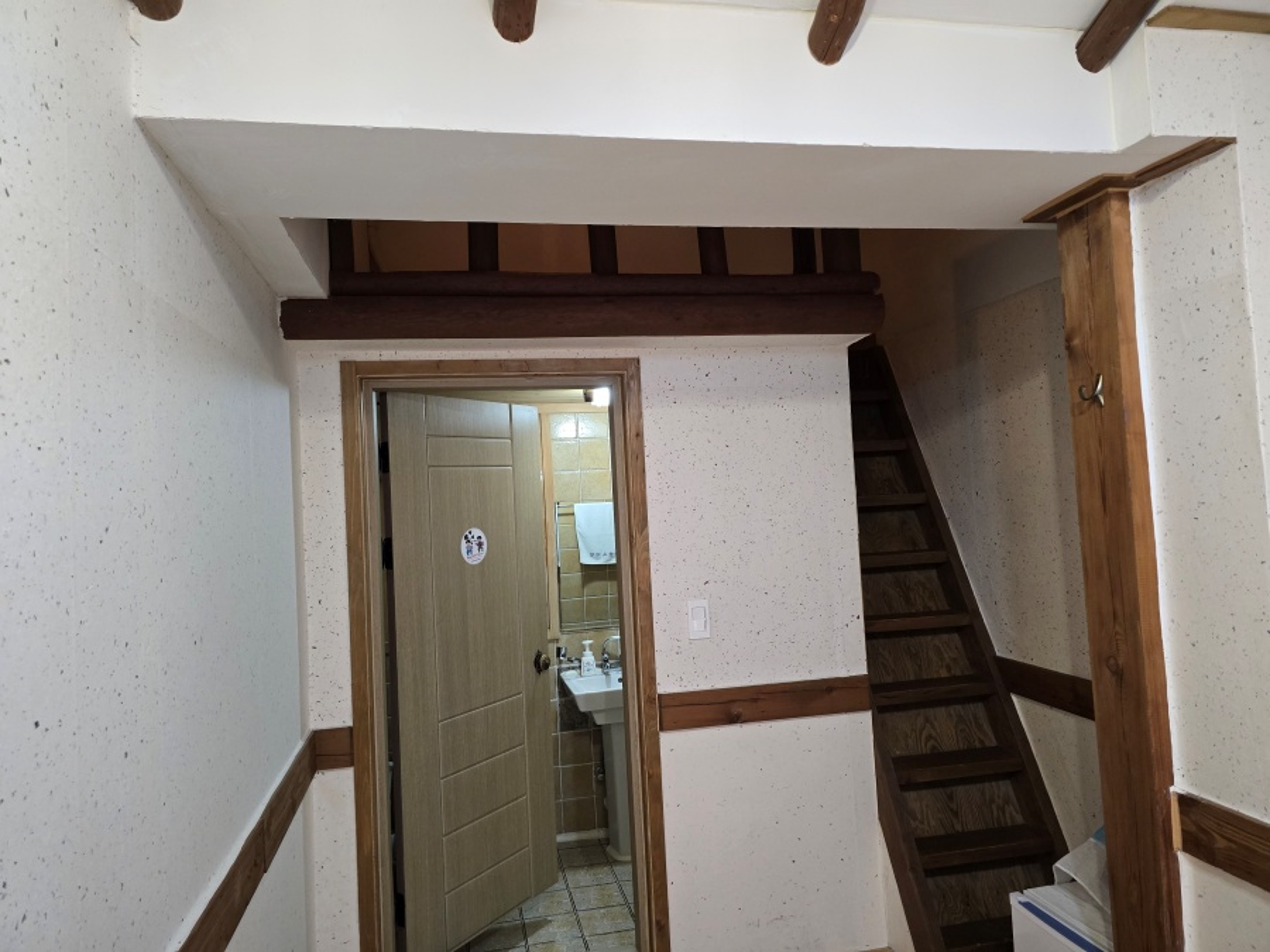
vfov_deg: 58.9
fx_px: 844
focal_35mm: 23
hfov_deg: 73.9
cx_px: 635
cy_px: 476
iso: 800
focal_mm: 6.3
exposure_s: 1/120
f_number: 1.7
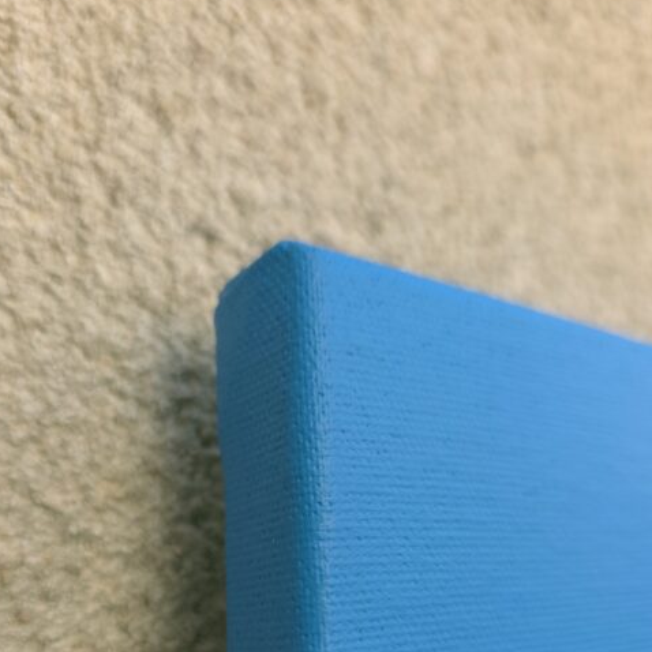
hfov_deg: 48.3
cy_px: 503
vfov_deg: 46.4
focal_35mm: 34
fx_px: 725
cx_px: 286
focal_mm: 6.3
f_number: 1.7
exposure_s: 1/100
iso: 16
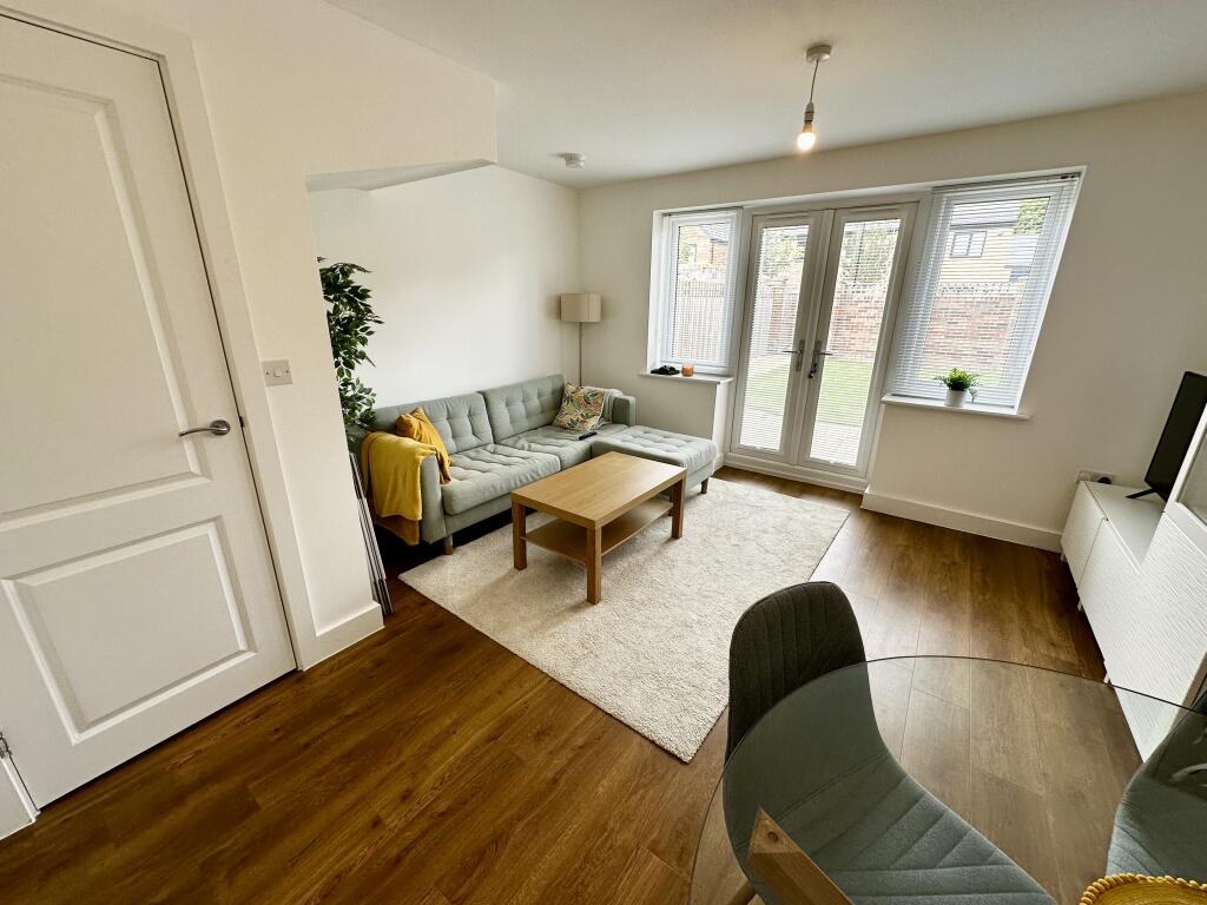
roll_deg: -0.8
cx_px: 604
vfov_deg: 85.7
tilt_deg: -18.2
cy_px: 452
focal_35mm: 14
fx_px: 488
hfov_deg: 102.1
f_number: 2.2
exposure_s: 1/99
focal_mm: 2.22
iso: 64
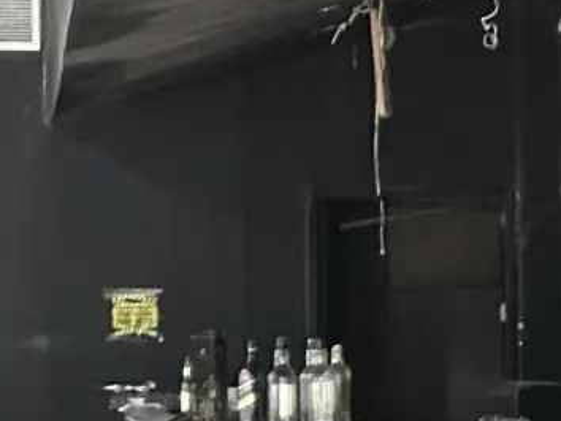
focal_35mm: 260
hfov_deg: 7.6
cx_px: 545
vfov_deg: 5.7
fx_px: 4217
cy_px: 437
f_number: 1.78
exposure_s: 1/24
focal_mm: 6.86
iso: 640
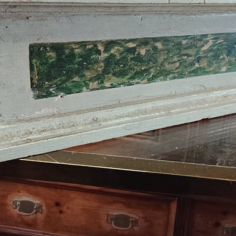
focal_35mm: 43
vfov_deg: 38.1
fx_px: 332
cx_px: 122
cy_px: 57
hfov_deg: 39.2
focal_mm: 5.25
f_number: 1.75
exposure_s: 1/100
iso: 5688
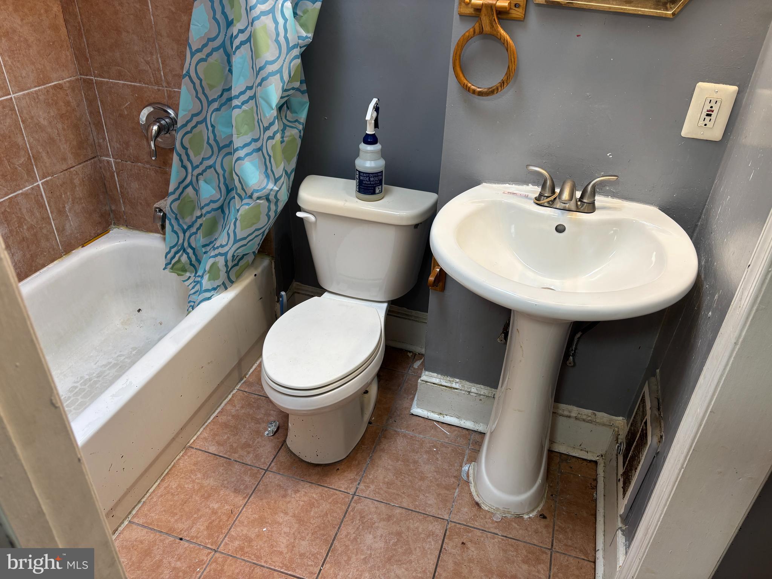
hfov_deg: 67.3
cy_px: 290
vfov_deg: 53.1
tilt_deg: -33.5
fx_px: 580
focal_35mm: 26
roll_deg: -2.0
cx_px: 386
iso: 80
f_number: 1.6
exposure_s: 1/60
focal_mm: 5.96
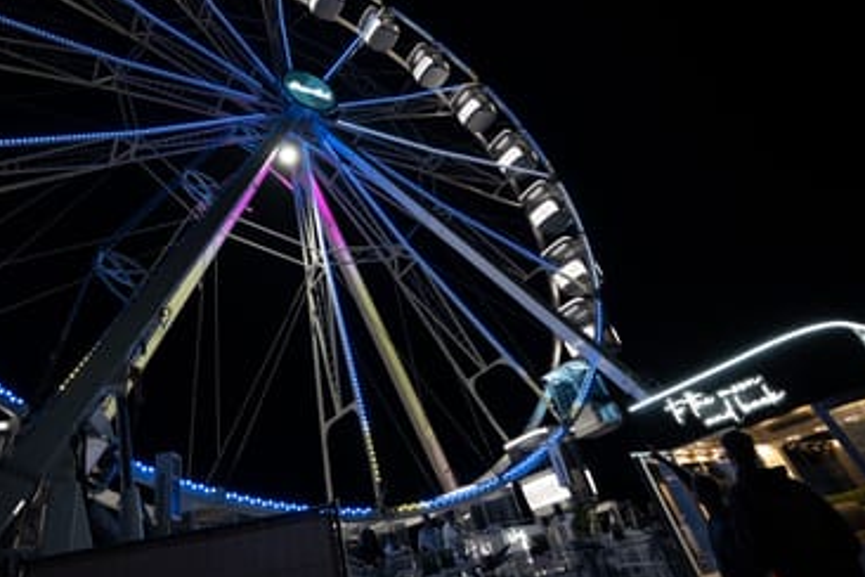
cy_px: 208
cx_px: 319
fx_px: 505
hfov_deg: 79.6
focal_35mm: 21
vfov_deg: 58.6
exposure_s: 1/100
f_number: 2.8
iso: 800
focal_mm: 16
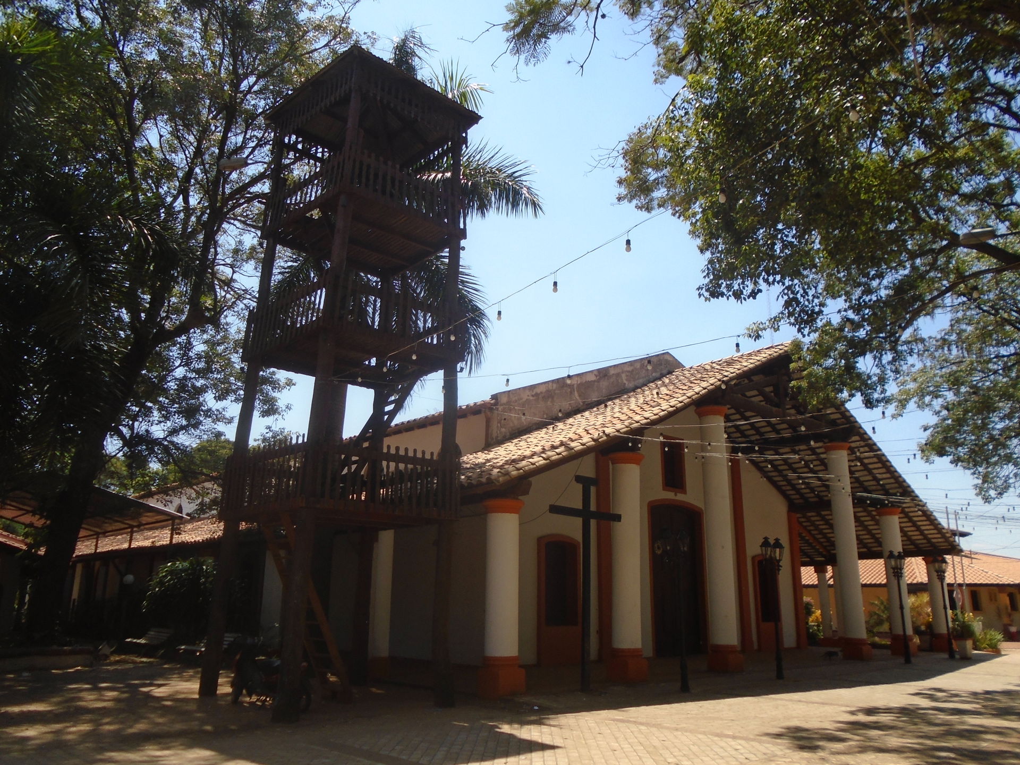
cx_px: 510
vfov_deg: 53.1
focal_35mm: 26
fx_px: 766
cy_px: 382
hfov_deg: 67.3
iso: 100
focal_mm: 4.6
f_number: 3.2
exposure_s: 1/1000
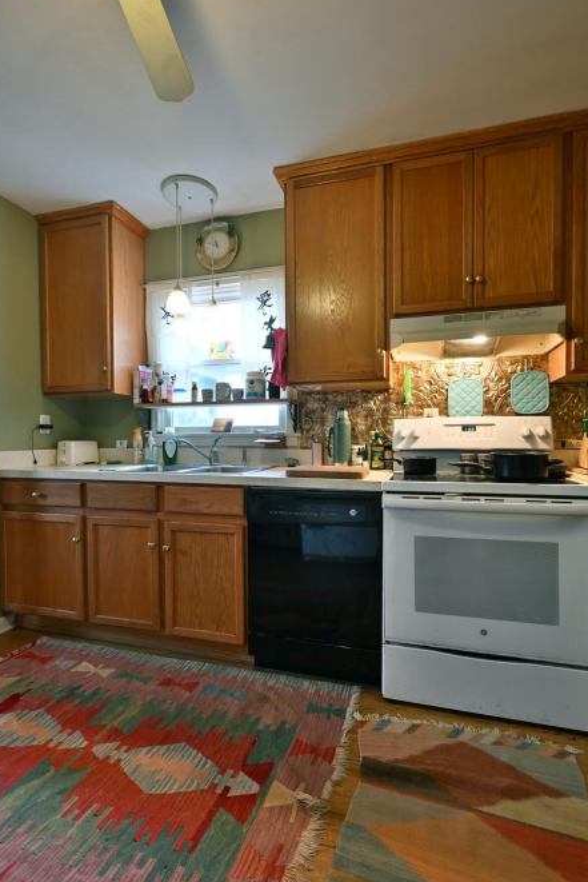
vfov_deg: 91.4
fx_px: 430
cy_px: 444
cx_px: 303
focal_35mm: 18
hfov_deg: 68.7
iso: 640
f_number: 5.6
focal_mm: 15.5
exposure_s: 1/13
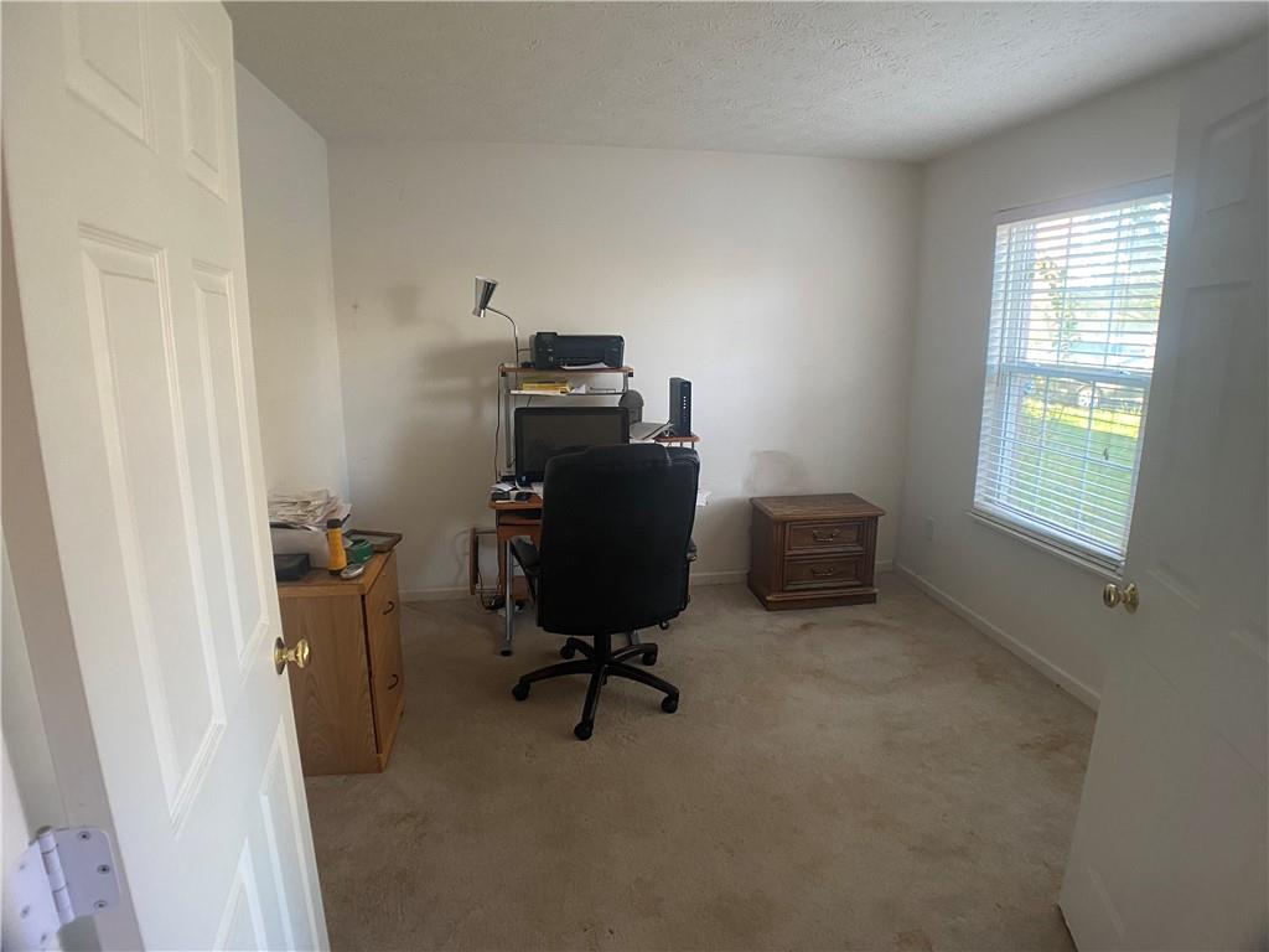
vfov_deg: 53.1
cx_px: 634
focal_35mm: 26
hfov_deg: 67.3
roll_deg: +0.3
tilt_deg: -12.2
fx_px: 953
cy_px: 476
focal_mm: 4.25
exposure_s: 1/60
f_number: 1.8
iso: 250
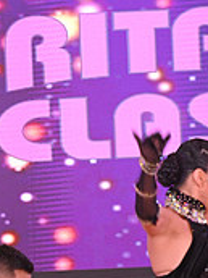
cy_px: 417
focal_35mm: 331
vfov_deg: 5.9
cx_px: 17
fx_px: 2652
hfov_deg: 4.5
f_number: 5.6
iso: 2500
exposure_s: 1/200
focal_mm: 102
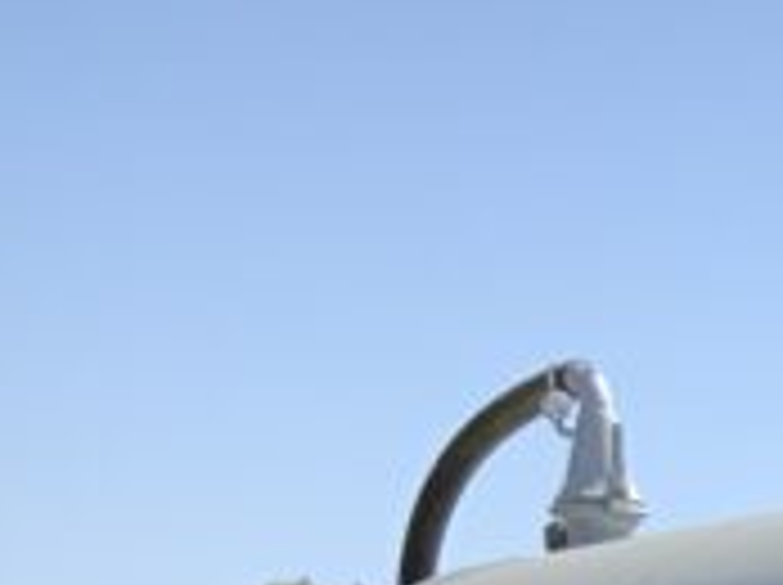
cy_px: 1323
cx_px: 2115
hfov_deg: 9.7
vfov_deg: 8.1
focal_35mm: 171
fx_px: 3863
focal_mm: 3
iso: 16
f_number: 1.8
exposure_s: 1/1015
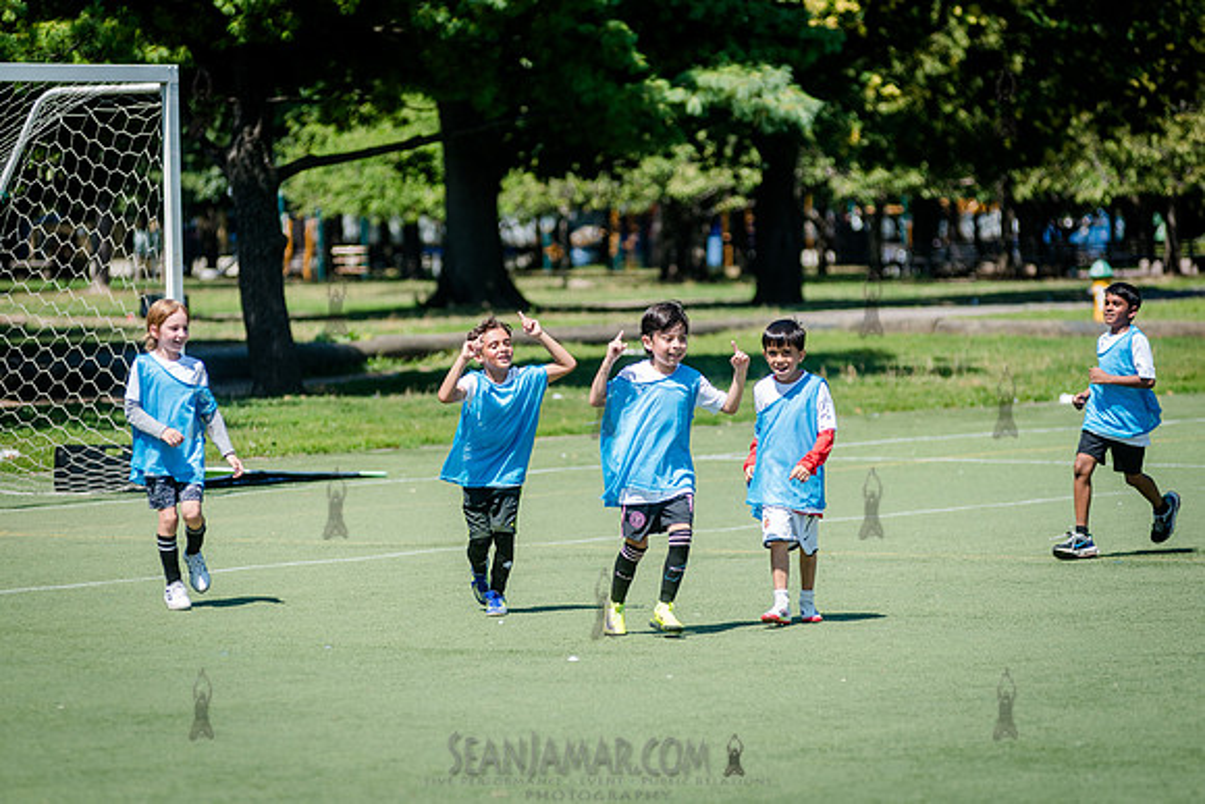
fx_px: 5691
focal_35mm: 170
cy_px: 402
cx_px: 602
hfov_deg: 12.1
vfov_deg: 8.1
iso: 200
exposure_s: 1/1600
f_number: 4
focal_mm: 170
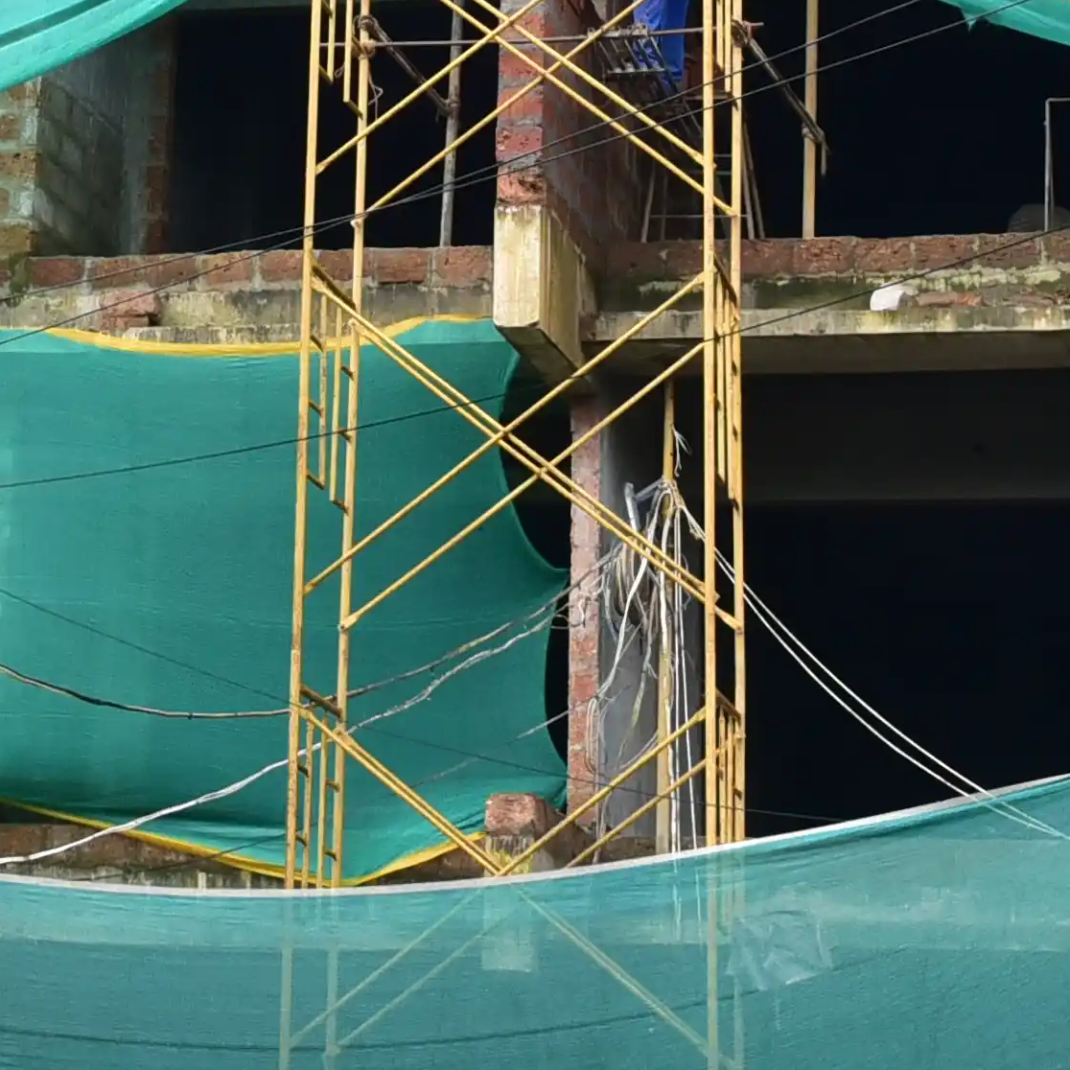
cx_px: 183
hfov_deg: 15.7
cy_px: -388
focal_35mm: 110
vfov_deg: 15.0
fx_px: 3847
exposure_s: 1/160
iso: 800
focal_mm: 24
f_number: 8
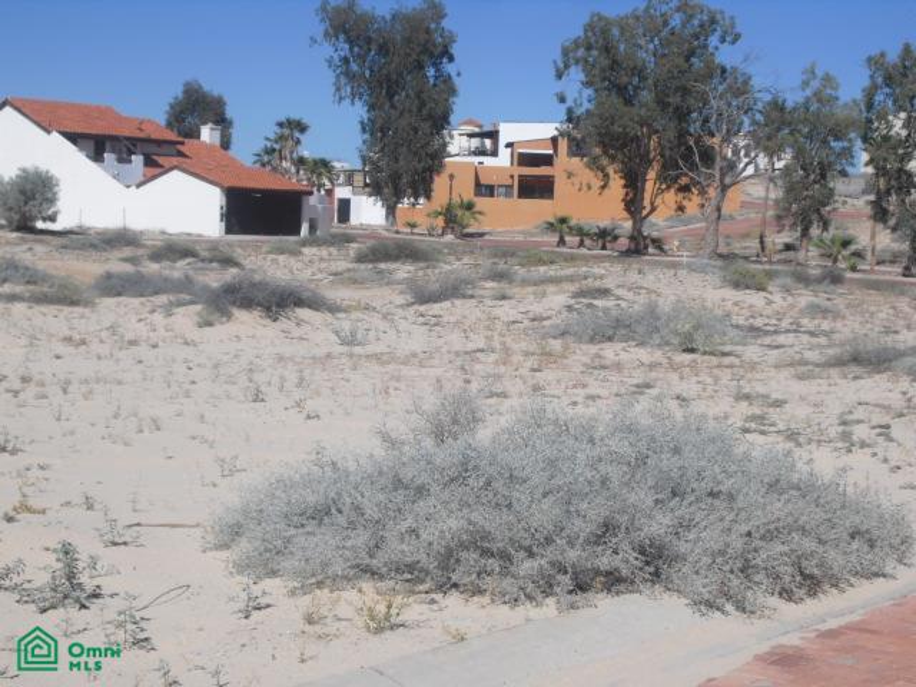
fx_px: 1667
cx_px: 458
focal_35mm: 63
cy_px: 344
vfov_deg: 23.3
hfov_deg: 30.7
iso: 64
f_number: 10.6
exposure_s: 1/160
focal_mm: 11.2
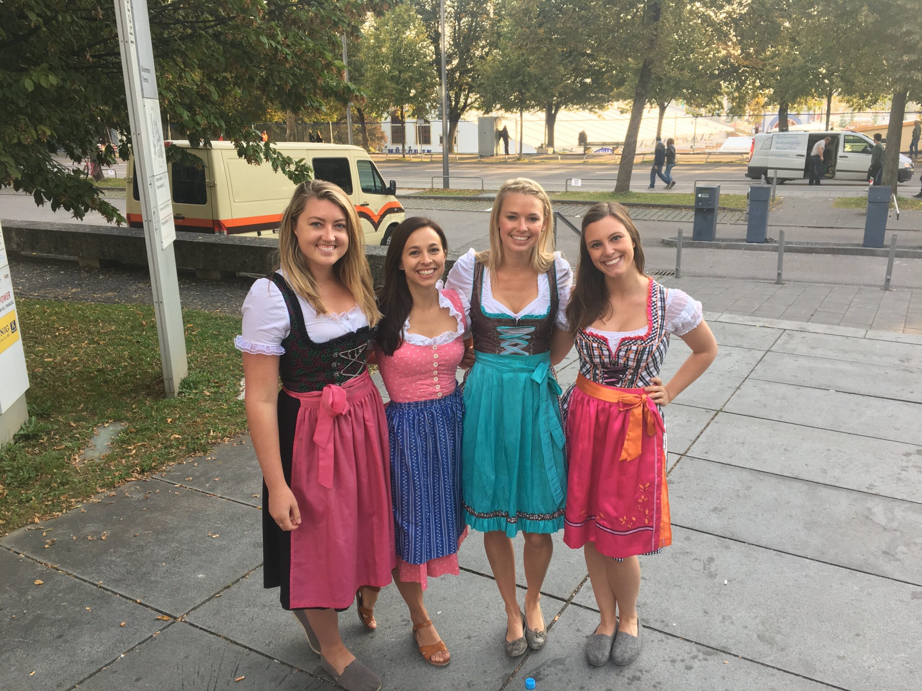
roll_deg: +1.1
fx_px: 772
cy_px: 346
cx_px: 461
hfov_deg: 61.7
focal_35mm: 29
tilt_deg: -16.3
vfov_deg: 48.2
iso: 25
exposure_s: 1/100
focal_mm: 4.15
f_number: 2.2
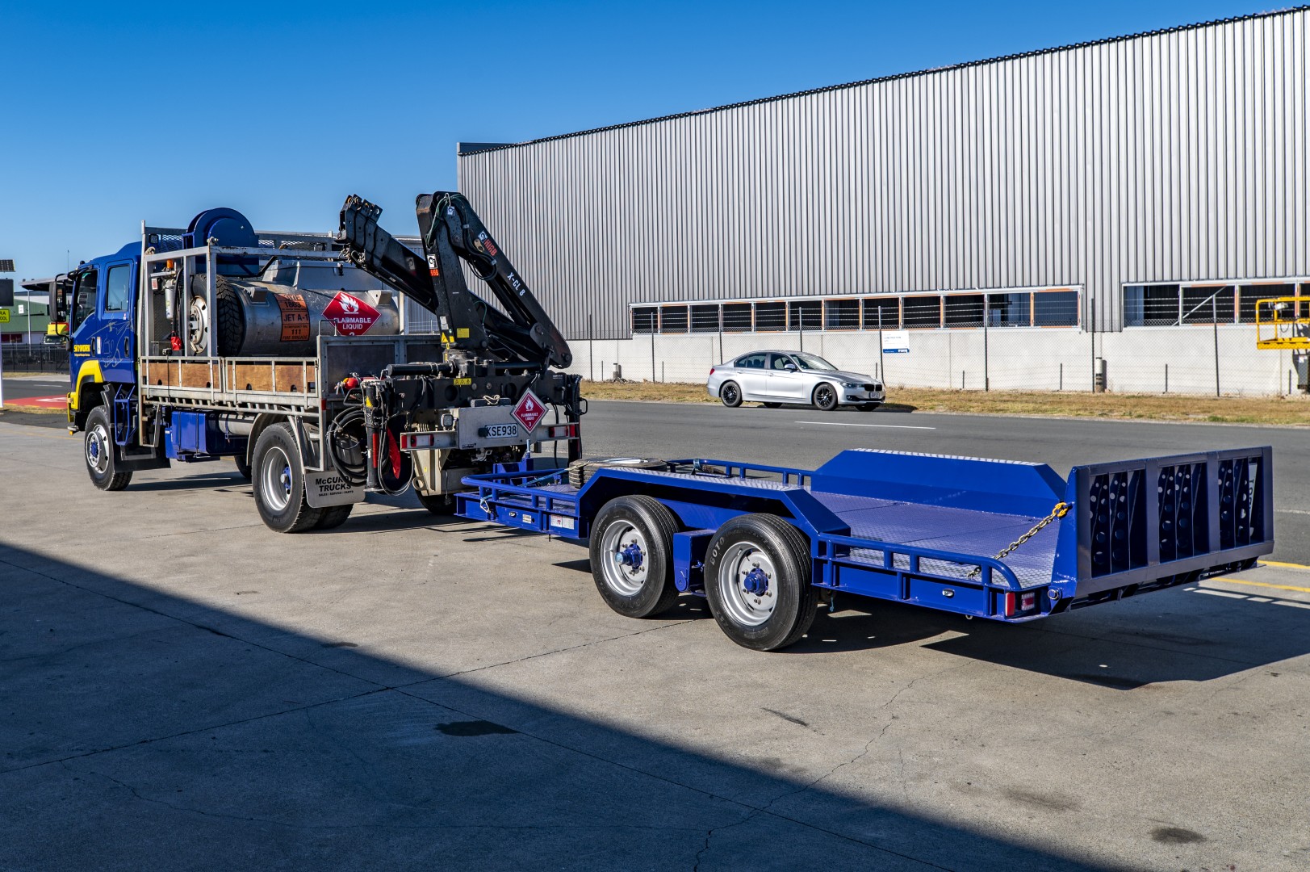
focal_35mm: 32
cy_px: 436
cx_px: 655
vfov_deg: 41.1
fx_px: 1164
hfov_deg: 58.7
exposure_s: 1/400
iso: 100
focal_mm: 32
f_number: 7.1
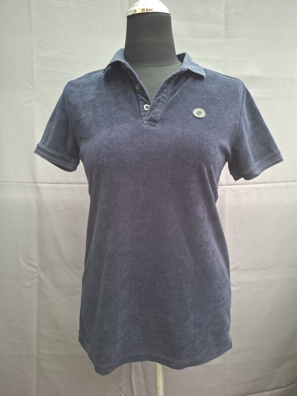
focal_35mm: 23
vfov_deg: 73.9
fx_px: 263
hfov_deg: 58.9
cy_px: 198
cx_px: 148
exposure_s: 1/50
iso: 250
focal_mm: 5.54
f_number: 1.8
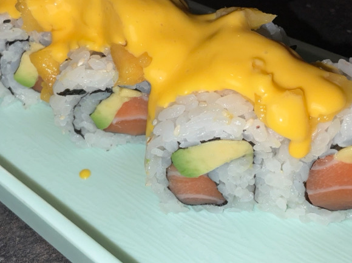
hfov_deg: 46.8
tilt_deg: -41.7
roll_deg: +2.8
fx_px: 406
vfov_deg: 35.7
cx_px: 180
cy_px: 98
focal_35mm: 40
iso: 16
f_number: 1.8
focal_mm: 3
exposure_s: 1/391
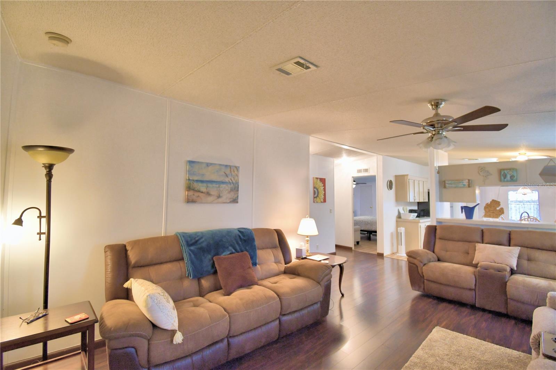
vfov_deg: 77.3
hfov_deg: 100.4
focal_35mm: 15
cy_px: 185
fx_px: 232
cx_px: 278
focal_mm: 10
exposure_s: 1/30
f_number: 4.5
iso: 900
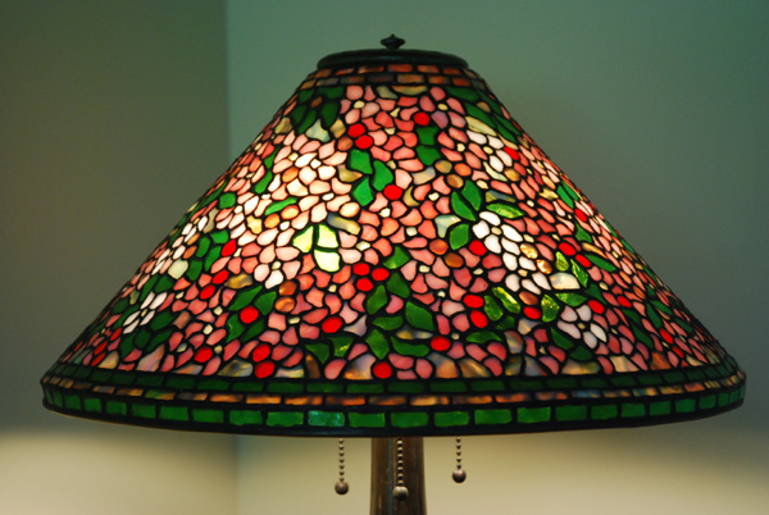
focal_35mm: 78
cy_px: 258
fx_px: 1669
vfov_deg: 17.6
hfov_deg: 26.0
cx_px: 384
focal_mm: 52
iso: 800
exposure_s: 1/30
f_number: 4.5
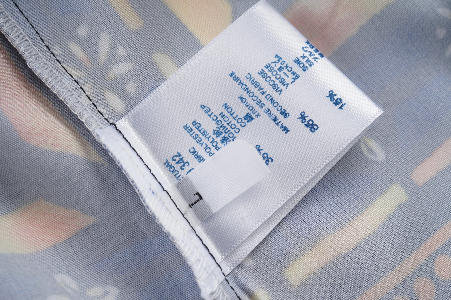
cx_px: 226
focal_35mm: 50
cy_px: 150
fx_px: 626
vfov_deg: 26.9
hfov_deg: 39.6
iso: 160
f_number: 10
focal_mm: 50
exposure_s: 1/100
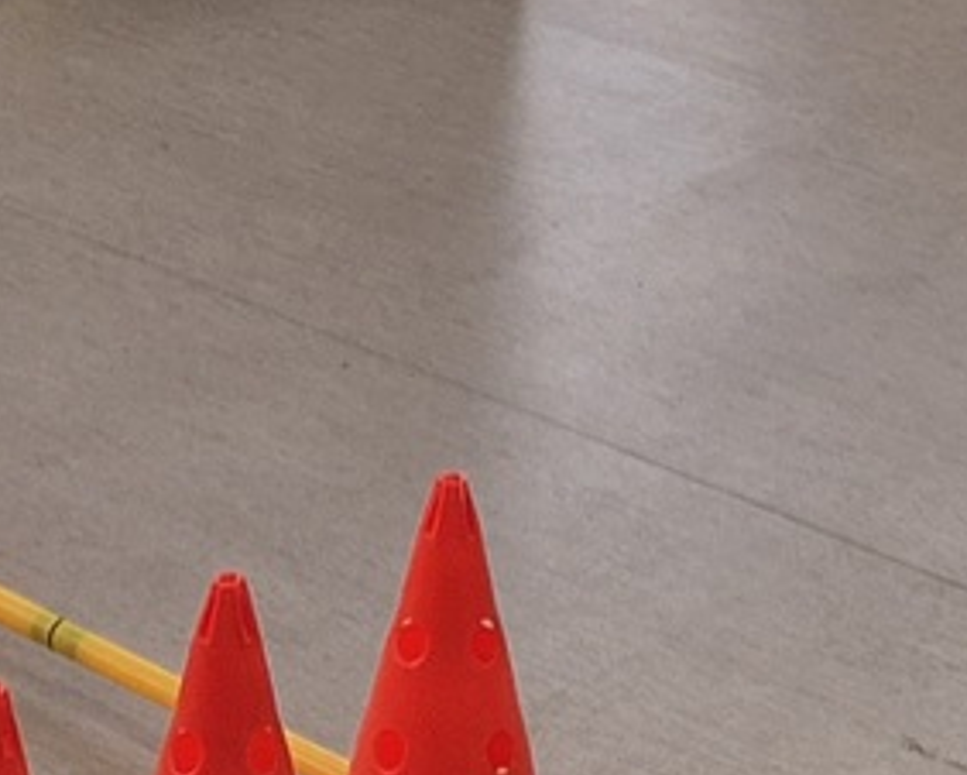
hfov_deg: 12.1
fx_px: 4554
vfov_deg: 8.4
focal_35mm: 159
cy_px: -1440
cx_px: 549
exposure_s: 1/362
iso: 25
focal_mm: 5.4
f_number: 1.8
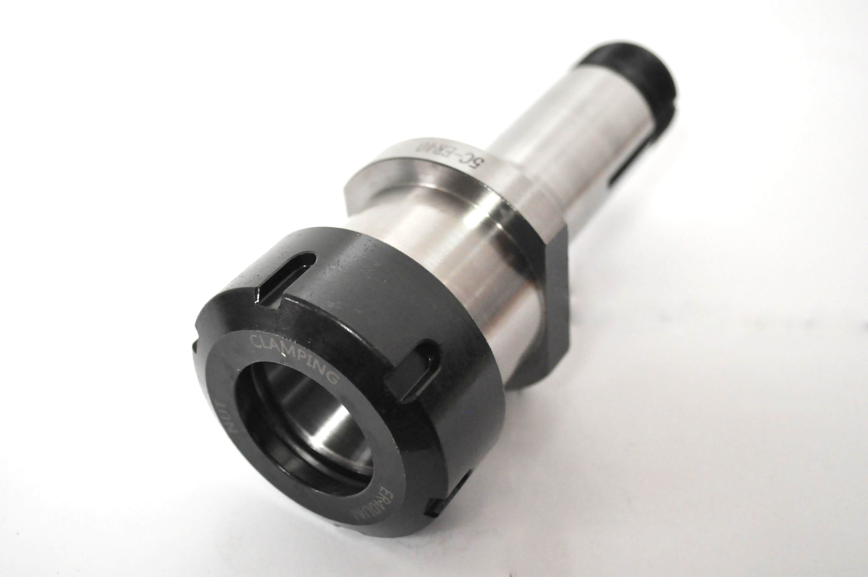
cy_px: 288
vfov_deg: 25.7
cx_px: 434
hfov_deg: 37.9
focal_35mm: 52
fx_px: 1264
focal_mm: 35
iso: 1600
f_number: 5
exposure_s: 1/20
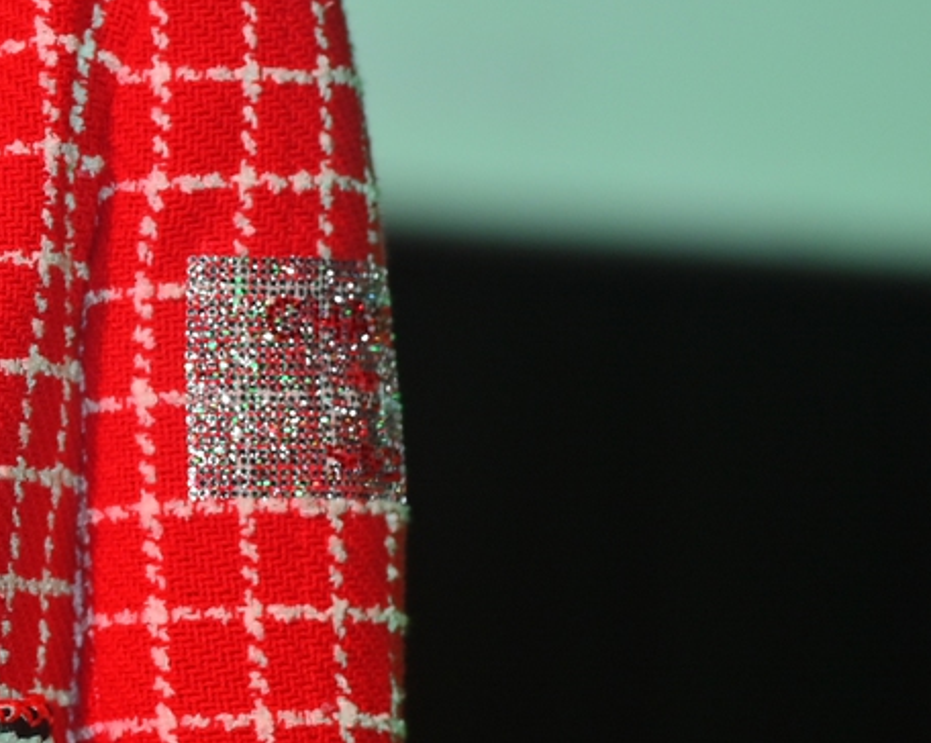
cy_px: -266
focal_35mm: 350
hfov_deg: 5.5
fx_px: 9636
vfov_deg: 4.4
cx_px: -527
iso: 160
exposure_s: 1/160
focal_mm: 85
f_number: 1.8
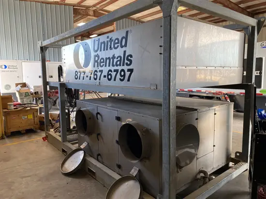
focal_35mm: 26
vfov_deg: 53.1
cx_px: 133
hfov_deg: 67.3
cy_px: 100
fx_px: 200
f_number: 1.8
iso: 100
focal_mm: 4.25
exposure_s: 1/121
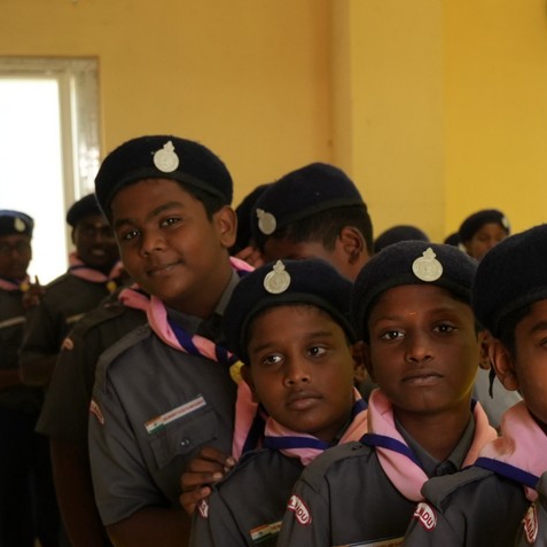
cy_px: 421
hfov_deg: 21.1
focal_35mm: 77
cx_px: 634
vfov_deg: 22.2
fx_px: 1377
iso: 1000
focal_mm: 24
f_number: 3.5
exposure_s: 1/250
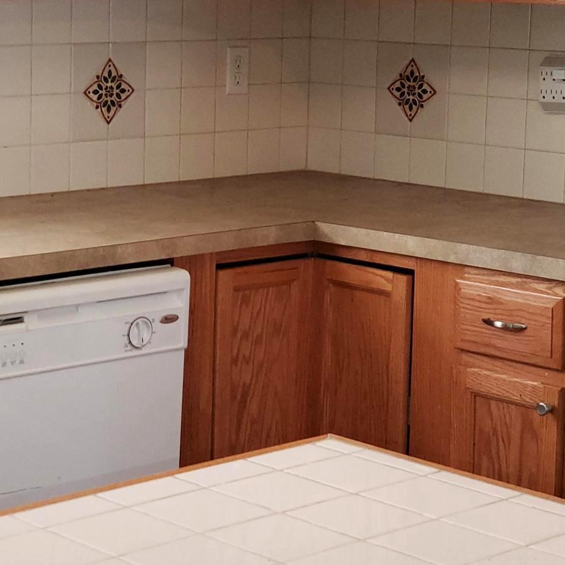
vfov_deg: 16.5
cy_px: 192
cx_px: 166
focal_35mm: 105
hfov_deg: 16.5
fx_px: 1939
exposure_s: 1/30
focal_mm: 6
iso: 200
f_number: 2.4
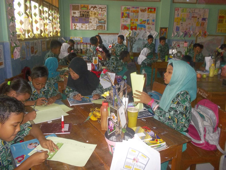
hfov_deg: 61.6
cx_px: 113
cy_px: 85
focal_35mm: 29
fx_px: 189
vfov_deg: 48.3
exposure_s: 1/30
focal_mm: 4.1
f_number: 3.3
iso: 160
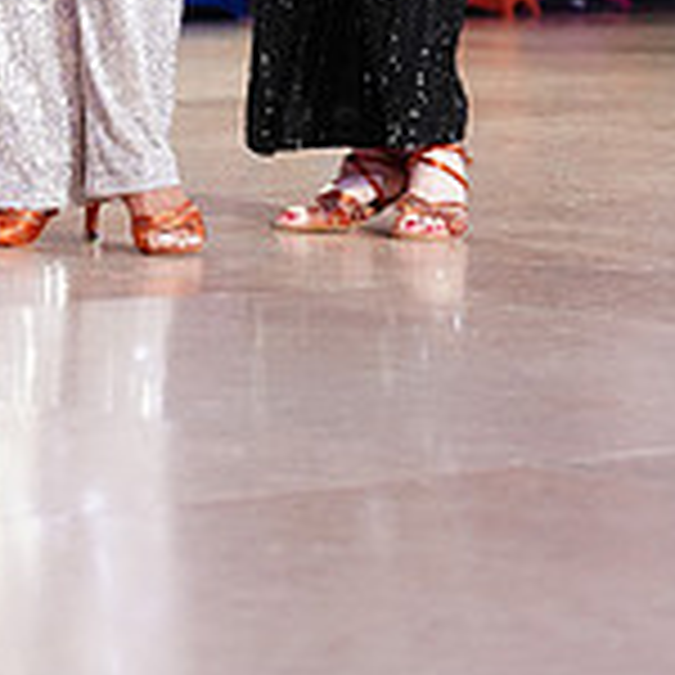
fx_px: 5074
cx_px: 47
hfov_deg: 7.6
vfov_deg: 7.4
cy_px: -567
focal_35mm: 230
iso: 2000
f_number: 4.5
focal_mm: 70
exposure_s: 1/200
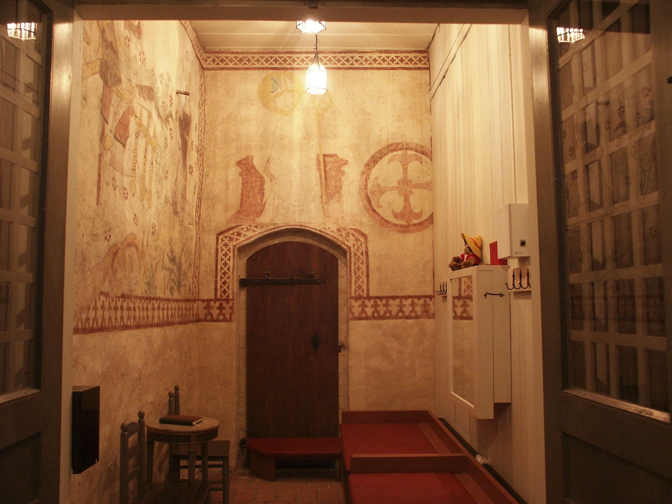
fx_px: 621
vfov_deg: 44.2
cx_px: 336
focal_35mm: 32
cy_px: 252
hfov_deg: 56.8
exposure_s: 1/2
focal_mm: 8.45
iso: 200
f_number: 2.8
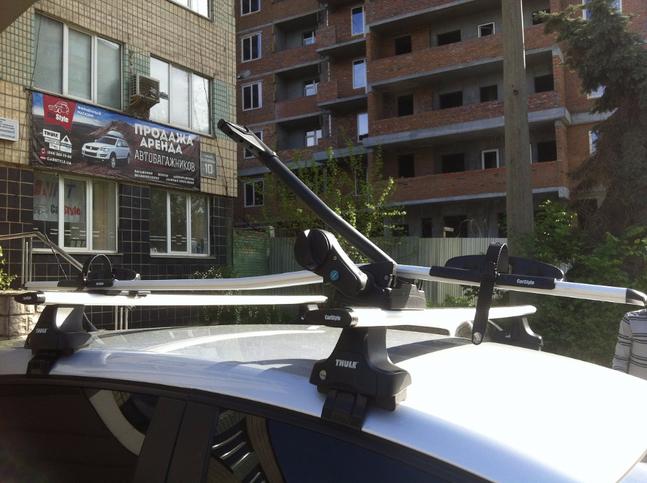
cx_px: 324
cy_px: 242
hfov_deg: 52.7
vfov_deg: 40.6
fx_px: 653
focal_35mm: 35
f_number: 2.8
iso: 80
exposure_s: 1/397
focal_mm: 3.85
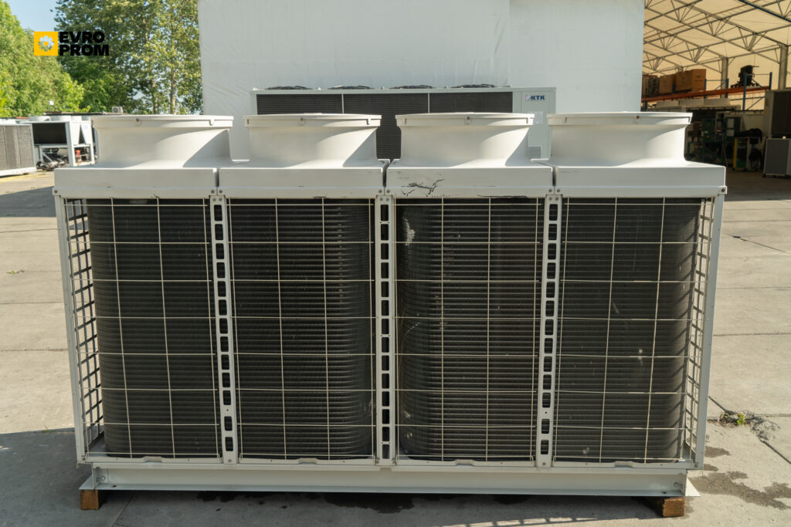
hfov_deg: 58.7
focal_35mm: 32
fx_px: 703
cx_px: 396
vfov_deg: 41.1
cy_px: 264
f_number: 8
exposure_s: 1/160
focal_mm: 32
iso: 250
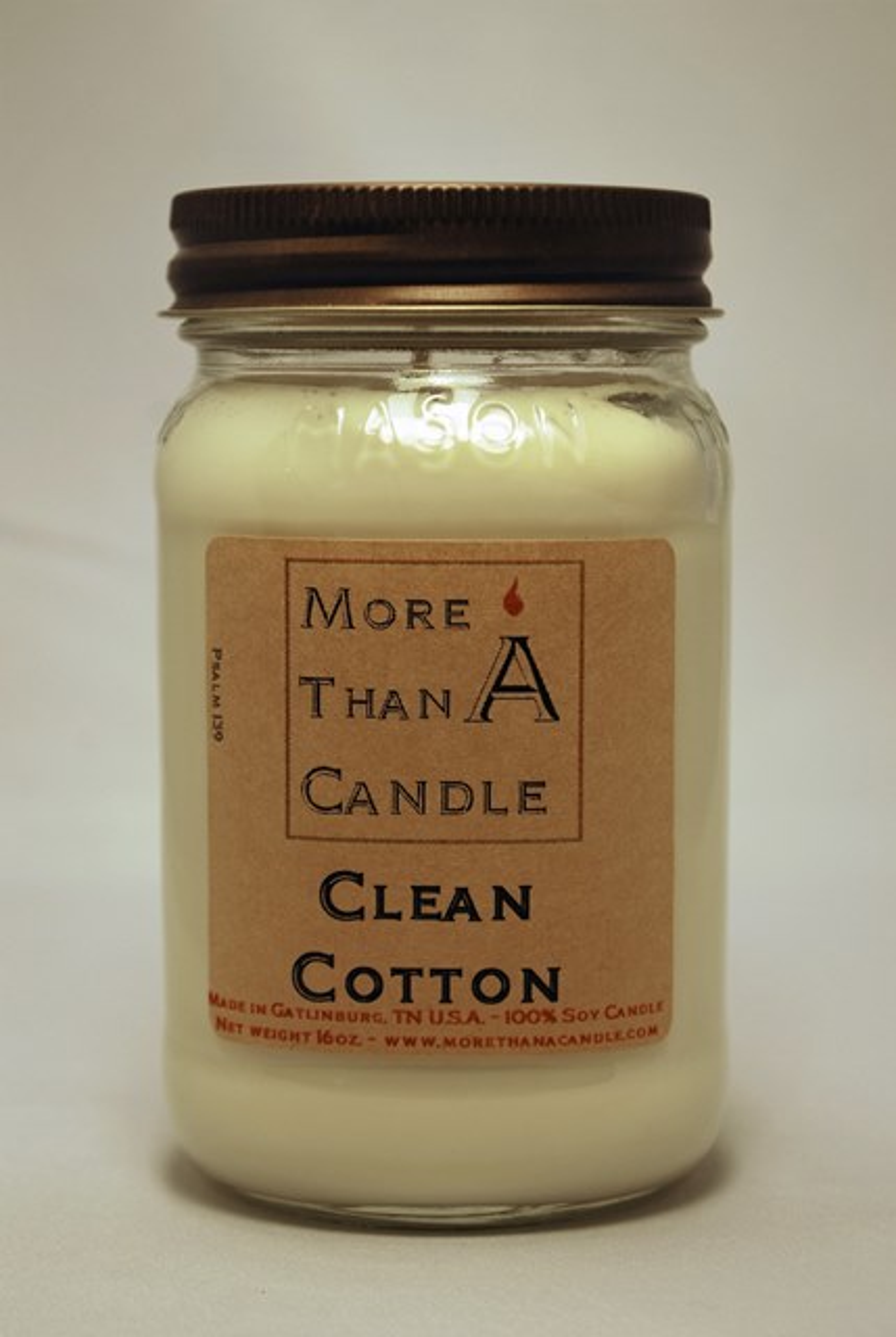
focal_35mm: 82
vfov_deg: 24.6
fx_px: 3068
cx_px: 448
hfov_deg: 16.6
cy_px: 668
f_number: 5.6
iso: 180
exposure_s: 1/125
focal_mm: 55
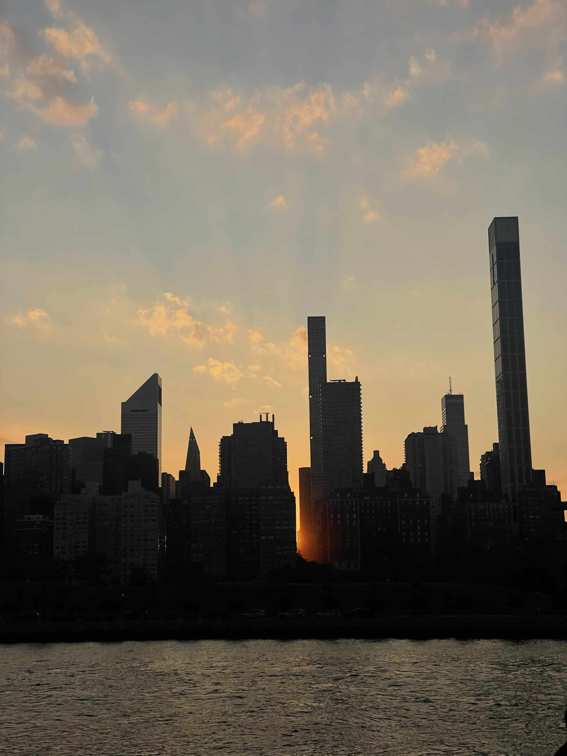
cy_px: 378
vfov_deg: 36.8
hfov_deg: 28.0
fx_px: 1136
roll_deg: +0.9
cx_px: 284
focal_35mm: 52
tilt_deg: +11.5
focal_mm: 6
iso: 32
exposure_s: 1/2994
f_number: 2
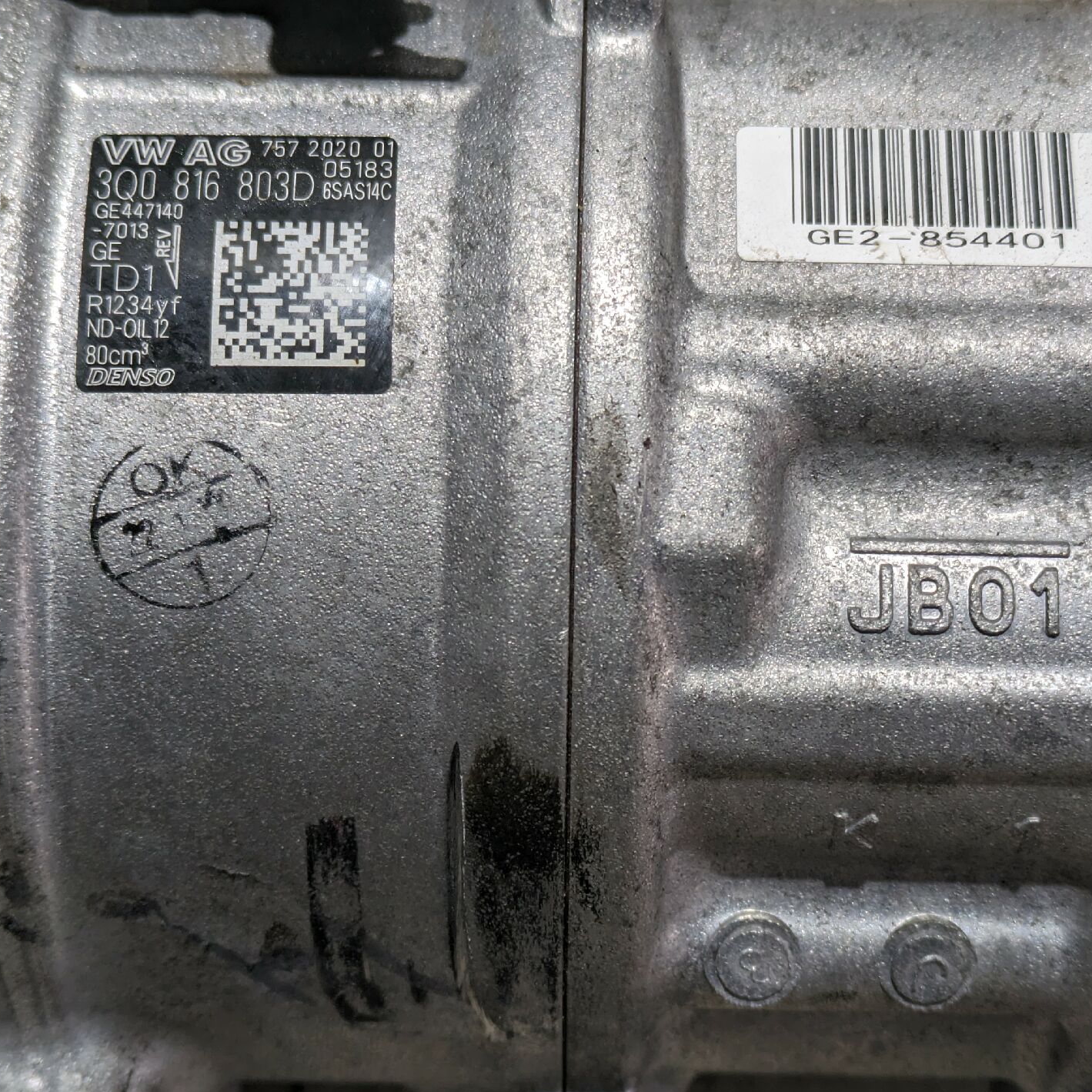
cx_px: 604
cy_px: 554
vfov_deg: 28.2
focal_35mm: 61
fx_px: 2177
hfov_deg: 28.1
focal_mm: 5.43
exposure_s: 1/100
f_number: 1.89
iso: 86
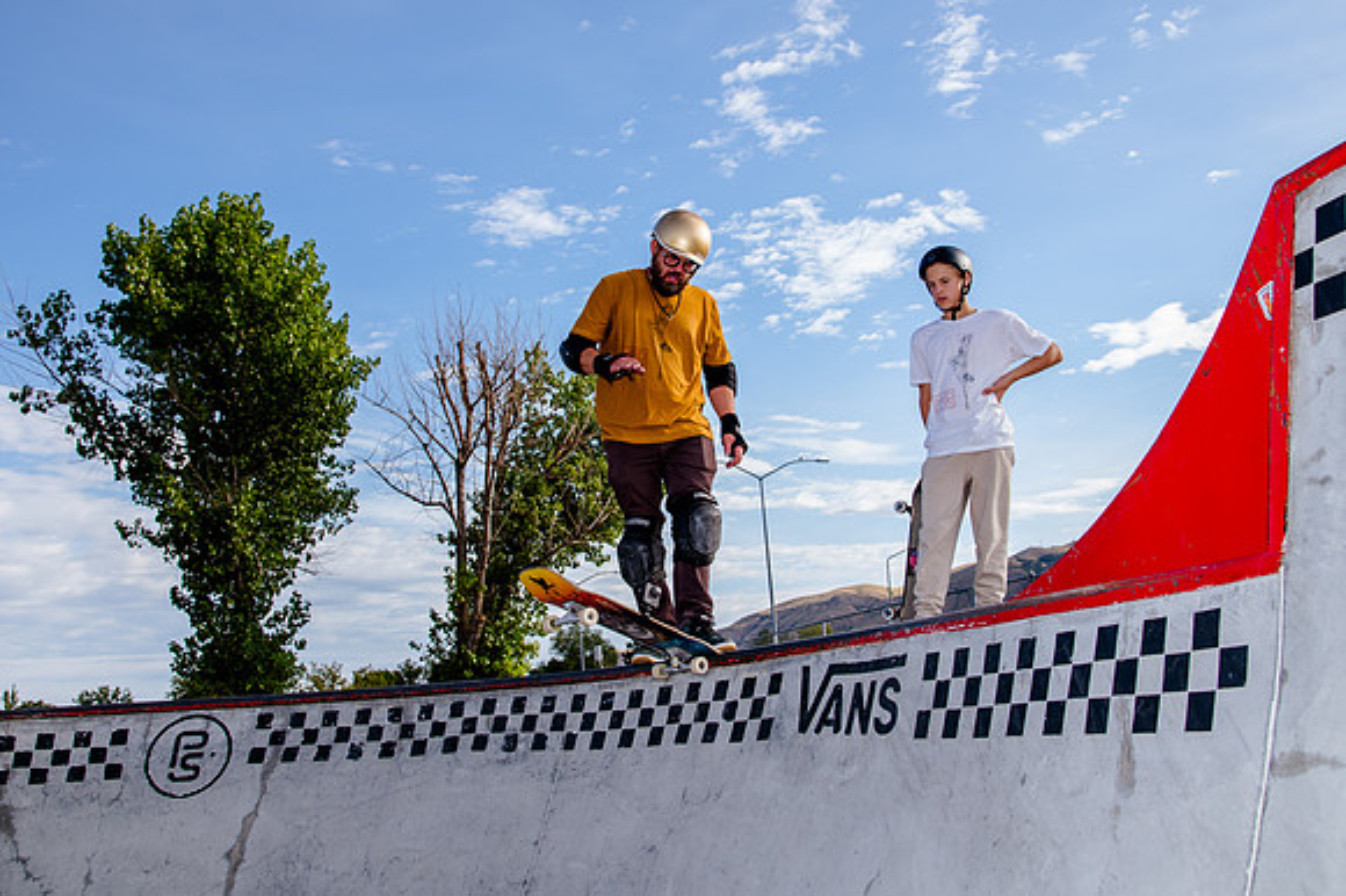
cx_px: 648
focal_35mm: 35
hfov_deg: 54.9
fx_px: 1296
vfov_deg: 38.1
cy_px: 398
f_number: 8
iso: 200
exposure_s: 1/160
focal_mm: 30
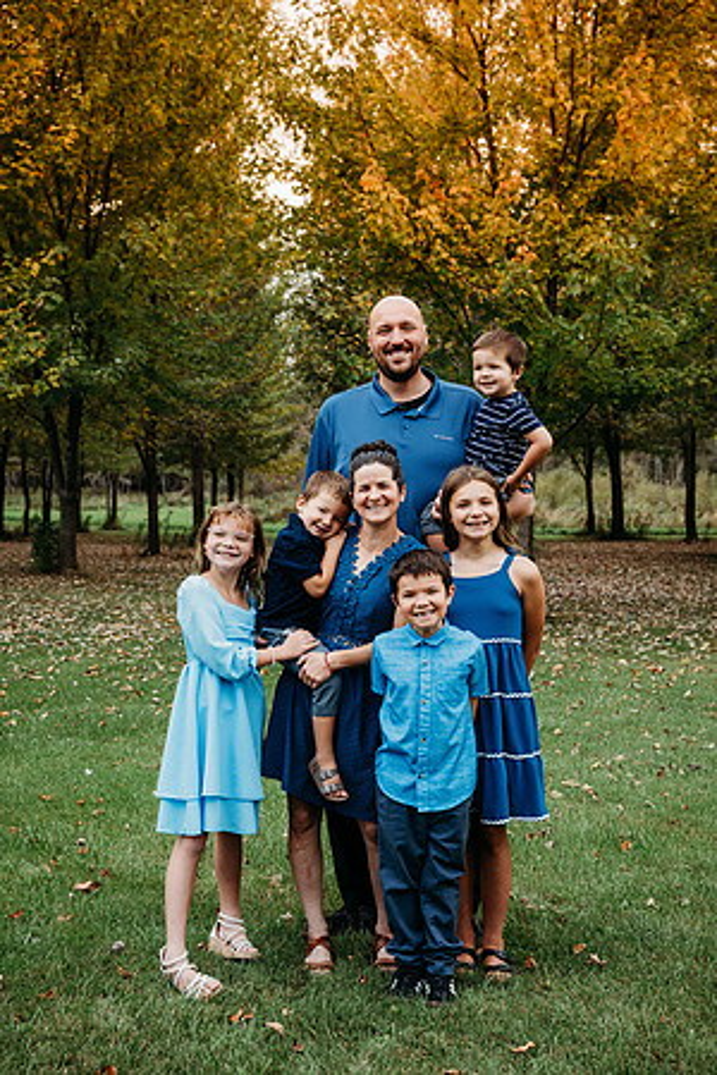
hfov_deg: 26.0
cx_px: 358
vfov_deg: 38.2
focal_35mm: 52
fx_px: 1553
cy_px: 538
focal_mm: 52
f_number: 5.6
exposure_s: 1/250
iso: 250
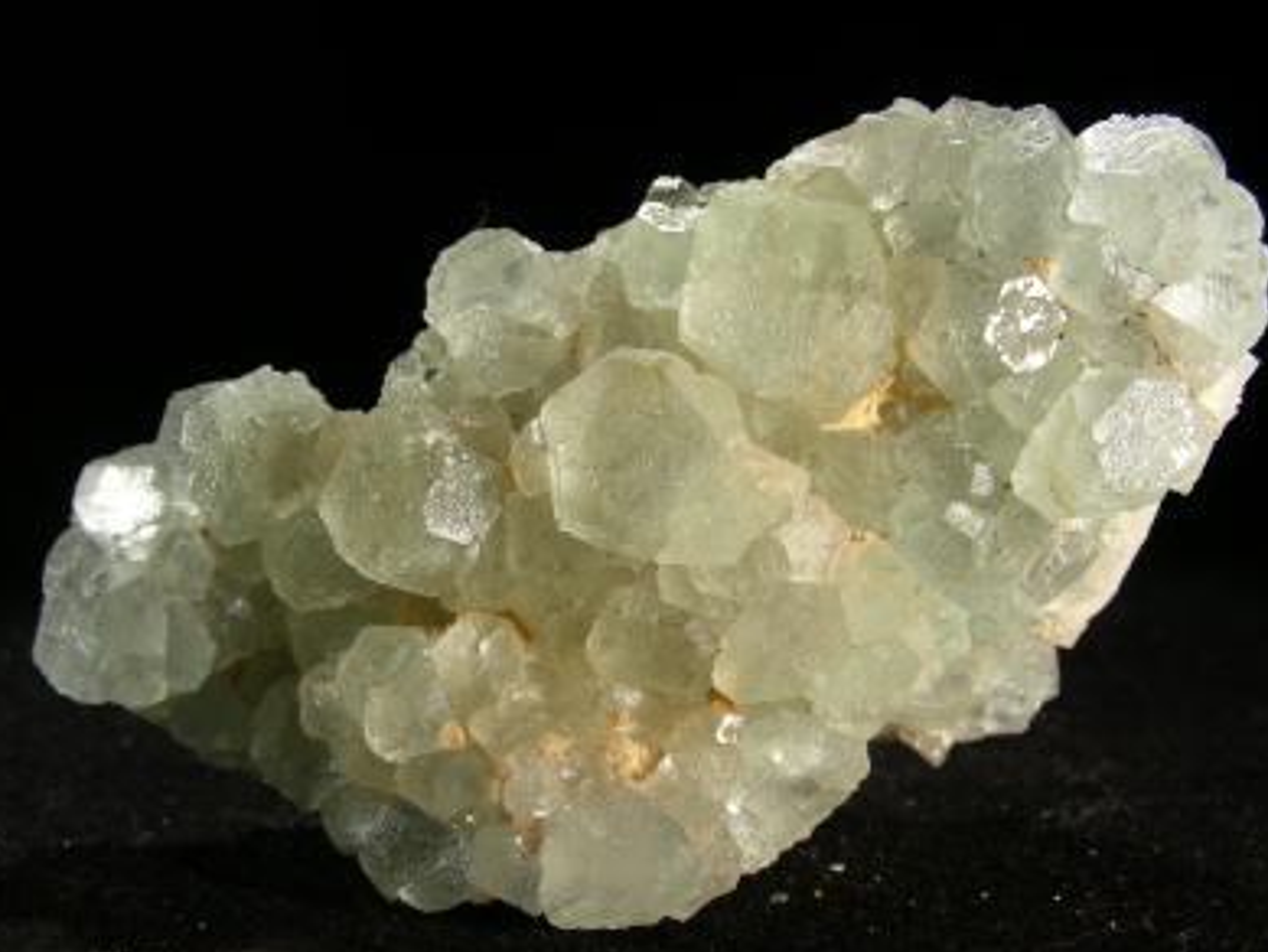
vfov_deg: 36.0
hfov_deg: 46.8
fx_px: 1466
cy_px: 497
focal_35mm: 40
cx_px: 649
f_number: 3.5
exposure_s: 1/68.3
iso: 50
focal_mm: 6.3
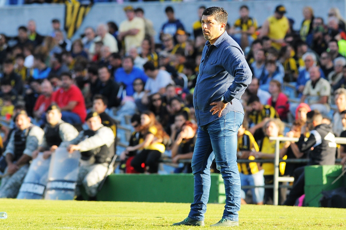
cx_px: 173
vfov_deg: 3.1
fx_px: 4325
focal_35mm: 450
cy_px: 115
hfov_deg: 4.6
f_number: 4.5
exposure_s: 1/500
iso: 400
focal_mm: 300
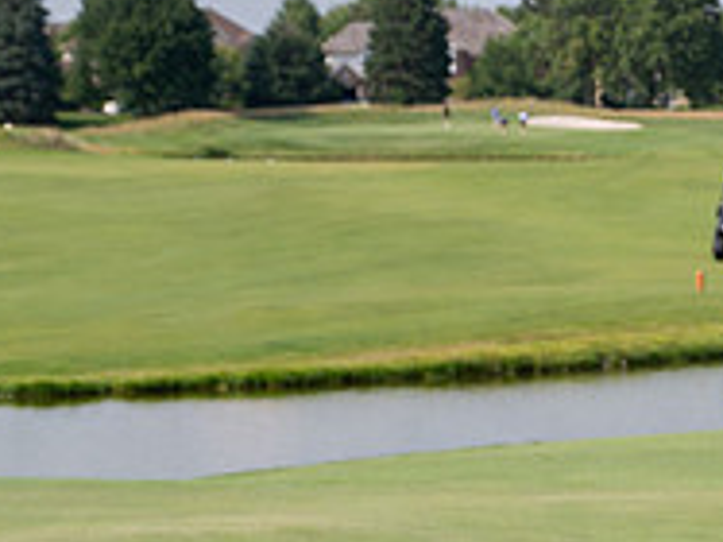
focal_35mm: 209
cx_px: 912
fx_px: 4362
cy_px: 563
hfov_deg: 9.3
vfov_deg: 7.1
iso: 250
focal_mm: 70
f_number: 6.3
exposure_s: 1/1600
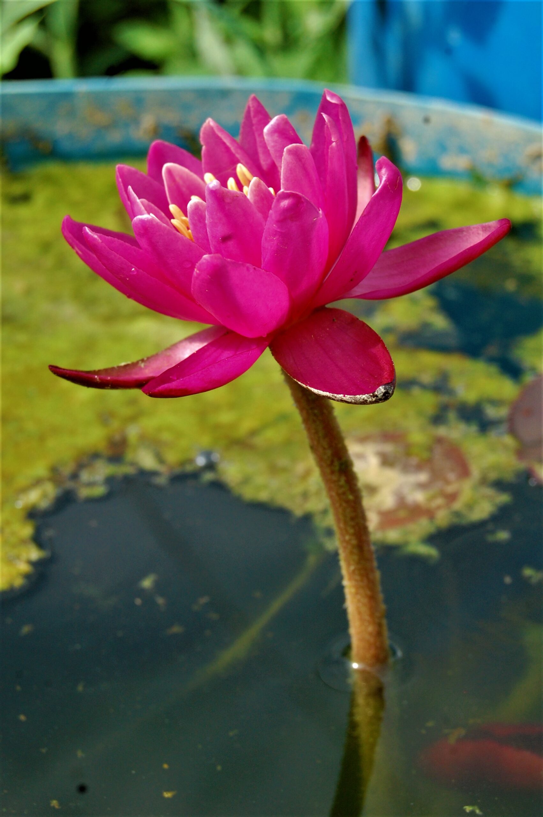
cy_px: 408
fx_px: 1870
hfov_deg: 16.5
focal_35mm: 82
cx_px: 272
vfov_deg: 24.6
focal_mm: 55
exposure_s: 1/500
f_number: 11
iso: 800
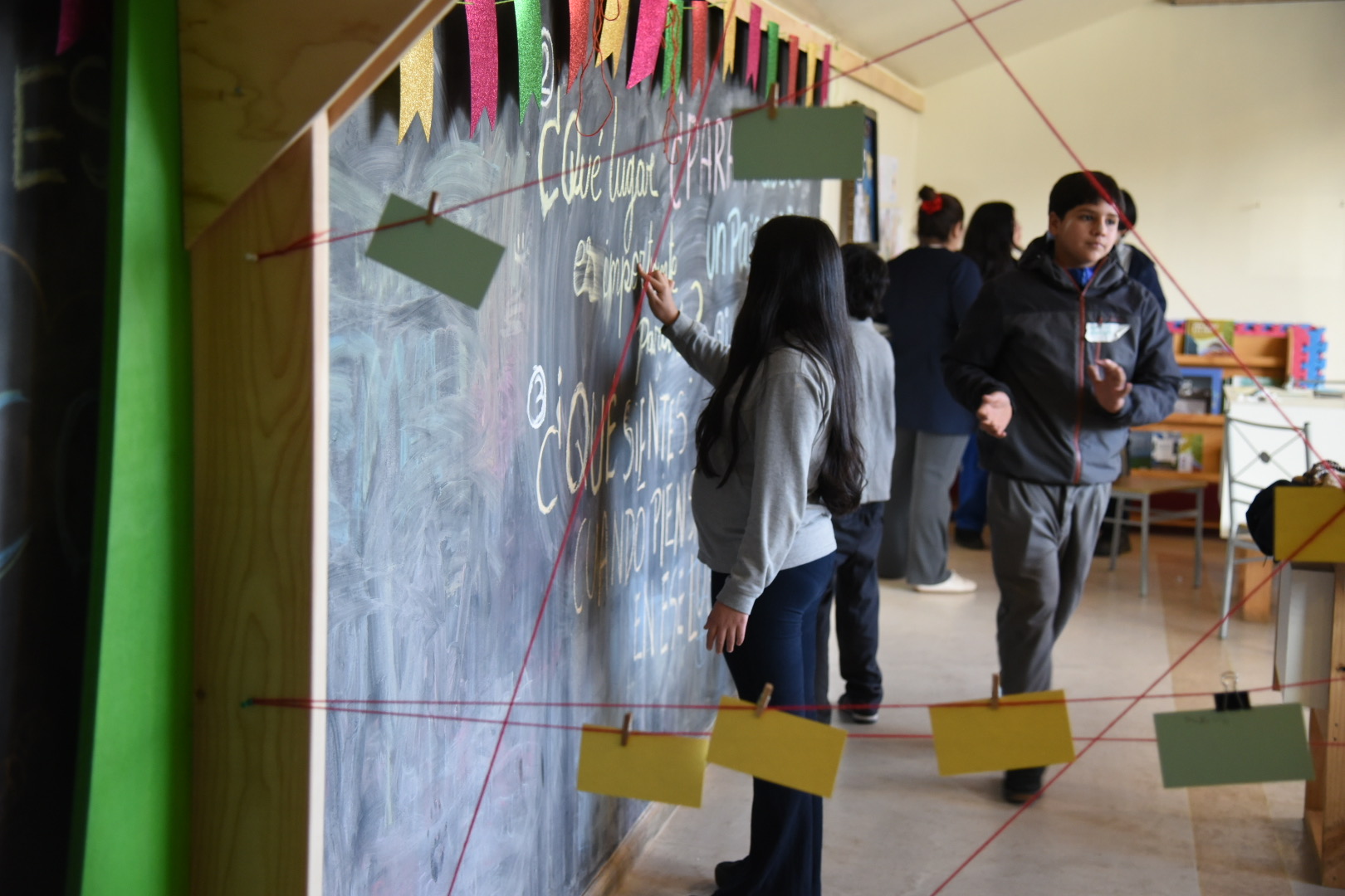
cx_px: 672
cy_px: 448
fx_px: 1943
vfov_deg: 26.0
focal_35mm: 52
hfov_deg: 38.2
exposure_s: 1/100
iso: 2000
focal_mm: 52
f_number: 4
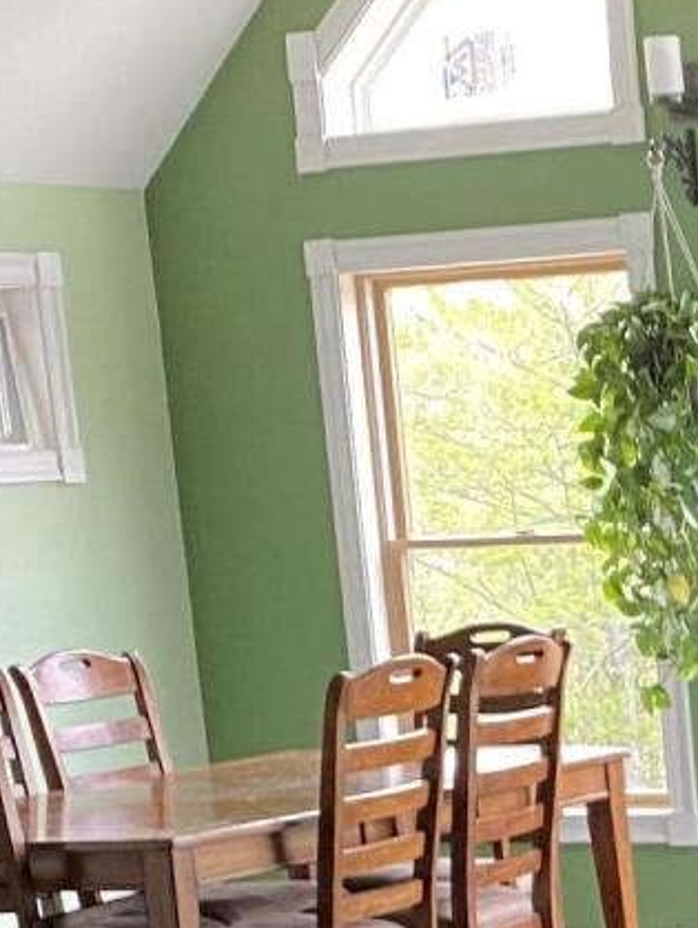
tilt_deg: -10.5
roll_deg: +2.0
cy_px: 1231
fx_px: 3329
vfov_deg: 15.1
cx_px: 1097
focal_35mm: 124
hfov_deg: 11.4
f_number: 1.8
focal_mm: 4.25
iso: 125
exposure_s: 1/60
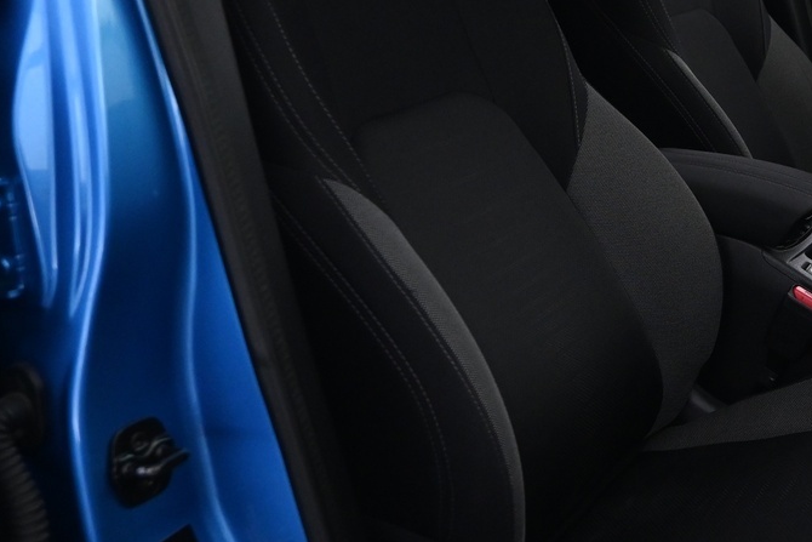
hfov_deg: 31.5
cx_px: 839
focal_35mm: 58
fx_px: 1308
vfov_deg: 23.2
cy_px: 150
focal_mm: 16
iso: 1600
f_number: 3.5
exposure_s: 1/25
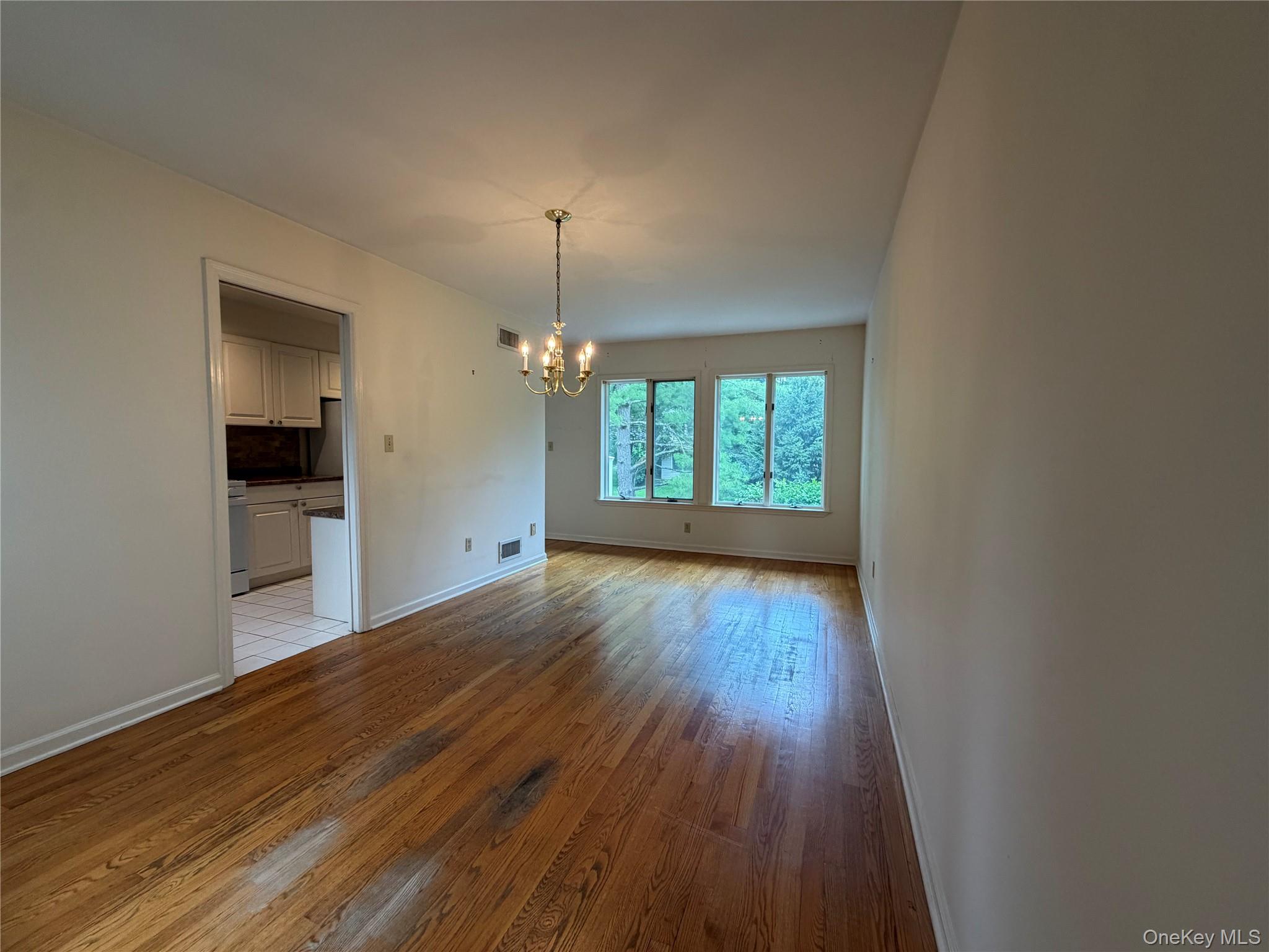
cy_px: 476
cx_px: 634
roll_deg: +0.0
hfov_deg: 102.1
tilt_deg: -3.9
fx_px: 513
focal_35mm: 14
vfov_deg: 85.7
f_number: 2.2
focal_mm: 2.22
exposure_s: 1/120
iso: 200
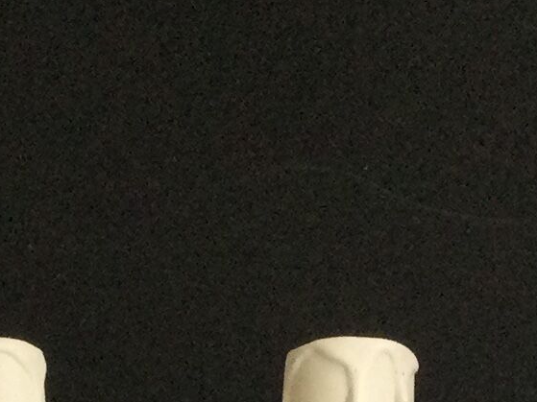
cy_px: 1138
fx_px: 2807
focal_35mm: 181
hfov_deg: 10.9
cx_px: 221
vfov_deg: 7.4
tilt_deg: -65.7
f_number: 2.4
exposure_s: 1/33
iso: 64
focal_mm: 3.3
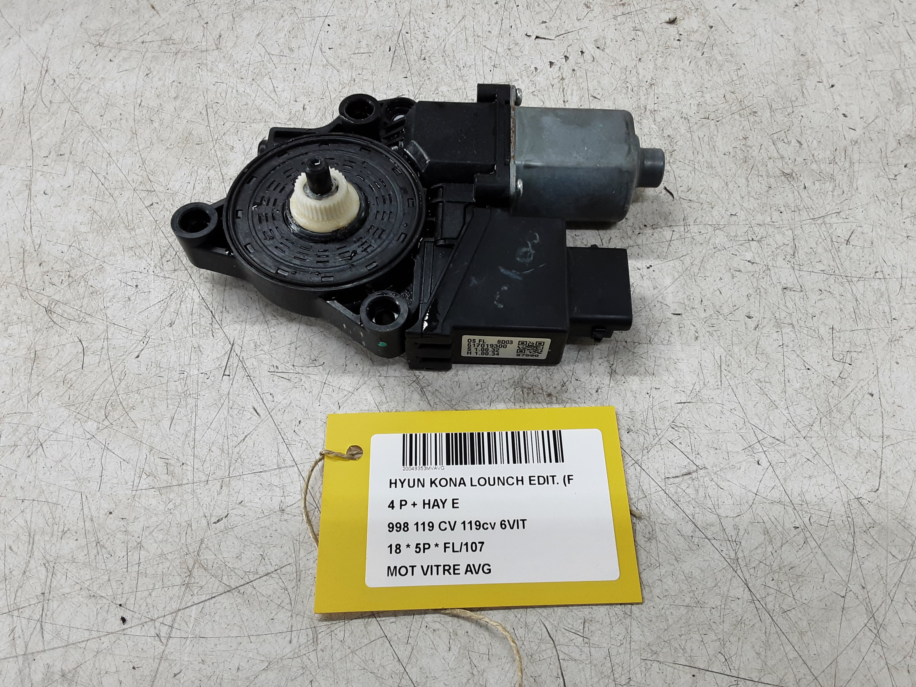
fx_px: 714
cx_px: 458
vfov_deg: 51.4
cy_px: 344
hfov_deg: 65.3
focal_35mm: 27
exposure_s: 1/50
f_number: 1.9
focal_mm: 2.91
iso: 80
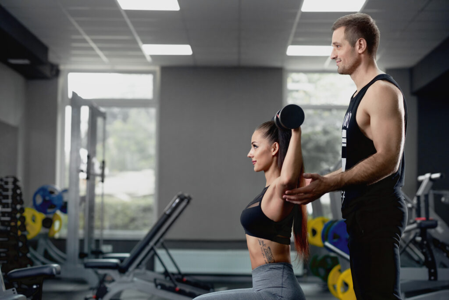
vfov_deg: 16.1
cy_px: 150
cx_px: 224
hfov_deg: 23.9
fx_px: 1060
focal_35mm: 85
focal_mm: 85
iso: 640
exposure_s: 1/250
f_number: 3.2
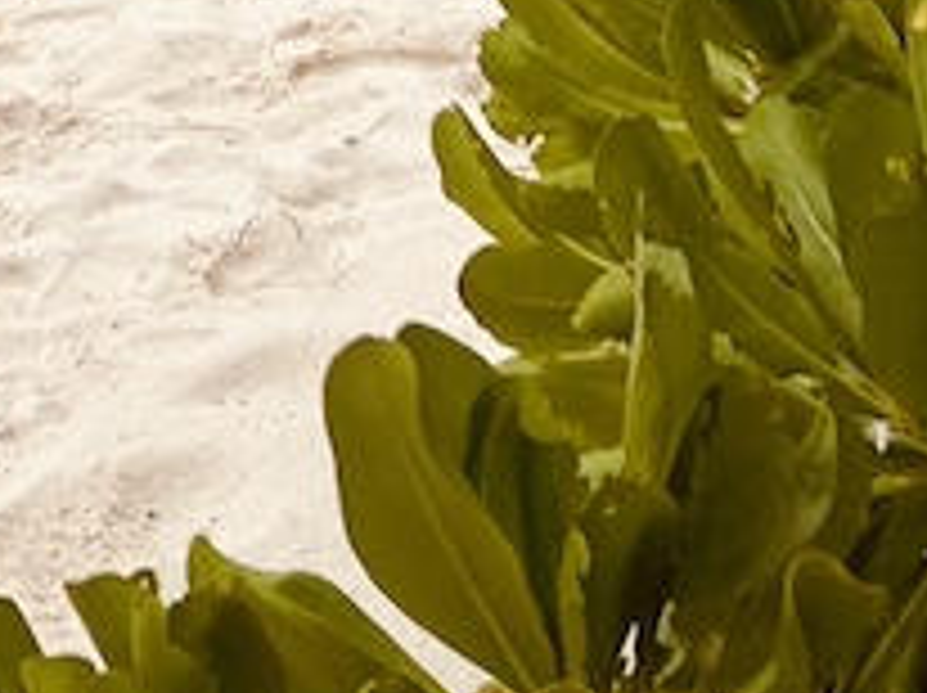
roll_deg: +1.4
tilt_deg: -6.2
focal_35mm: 139
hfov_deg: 13.8
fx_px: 3718
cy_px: -983
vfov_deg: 9.5
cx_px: -180
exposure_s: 1/3257
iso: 50
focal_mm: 5.7
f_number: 1.5
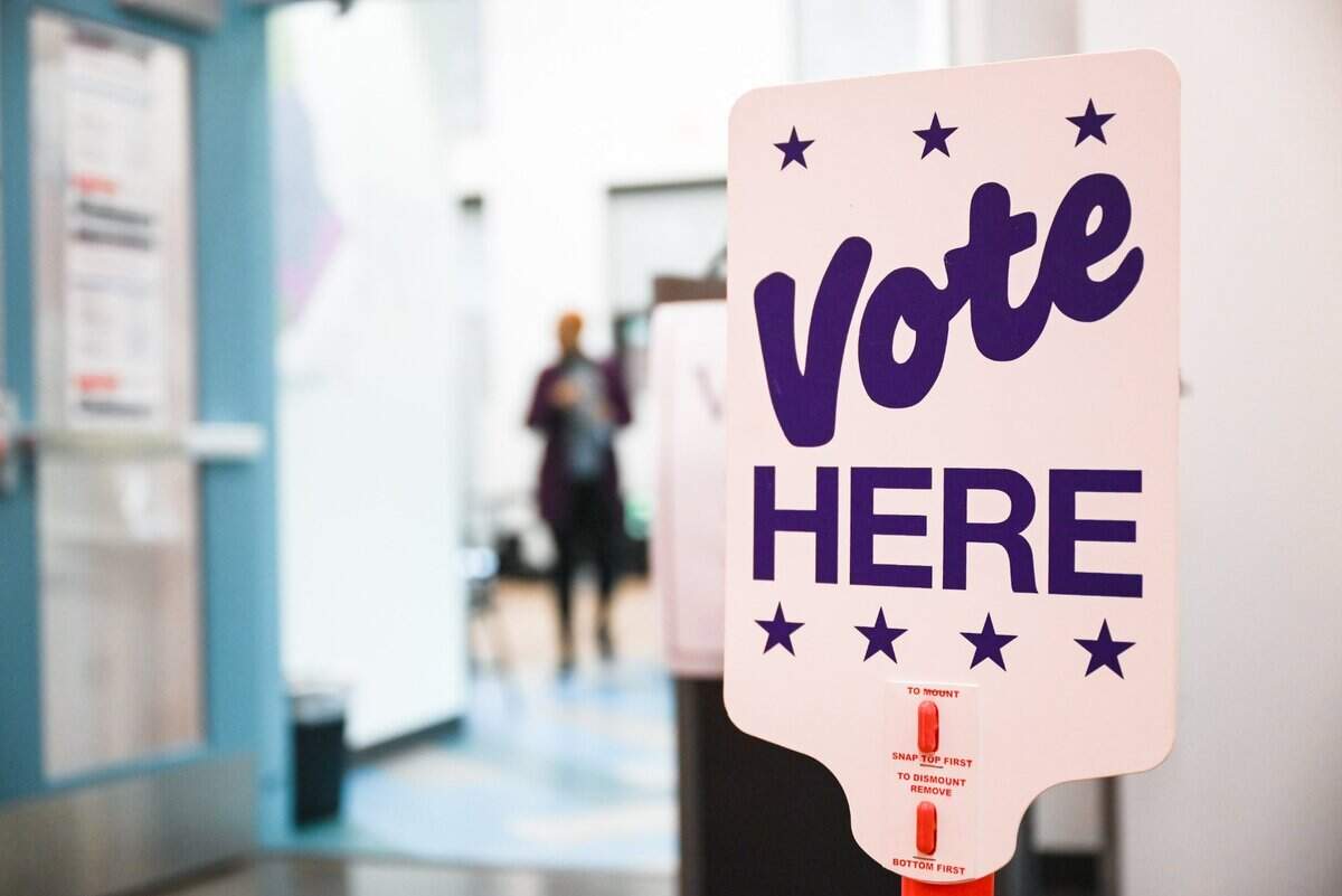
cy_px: 448
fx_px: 1753
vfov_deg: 28.7
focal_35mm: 47
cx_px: 671
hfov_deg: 41.9
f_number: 2.8
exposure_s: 1/800
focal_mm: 47
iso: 1600
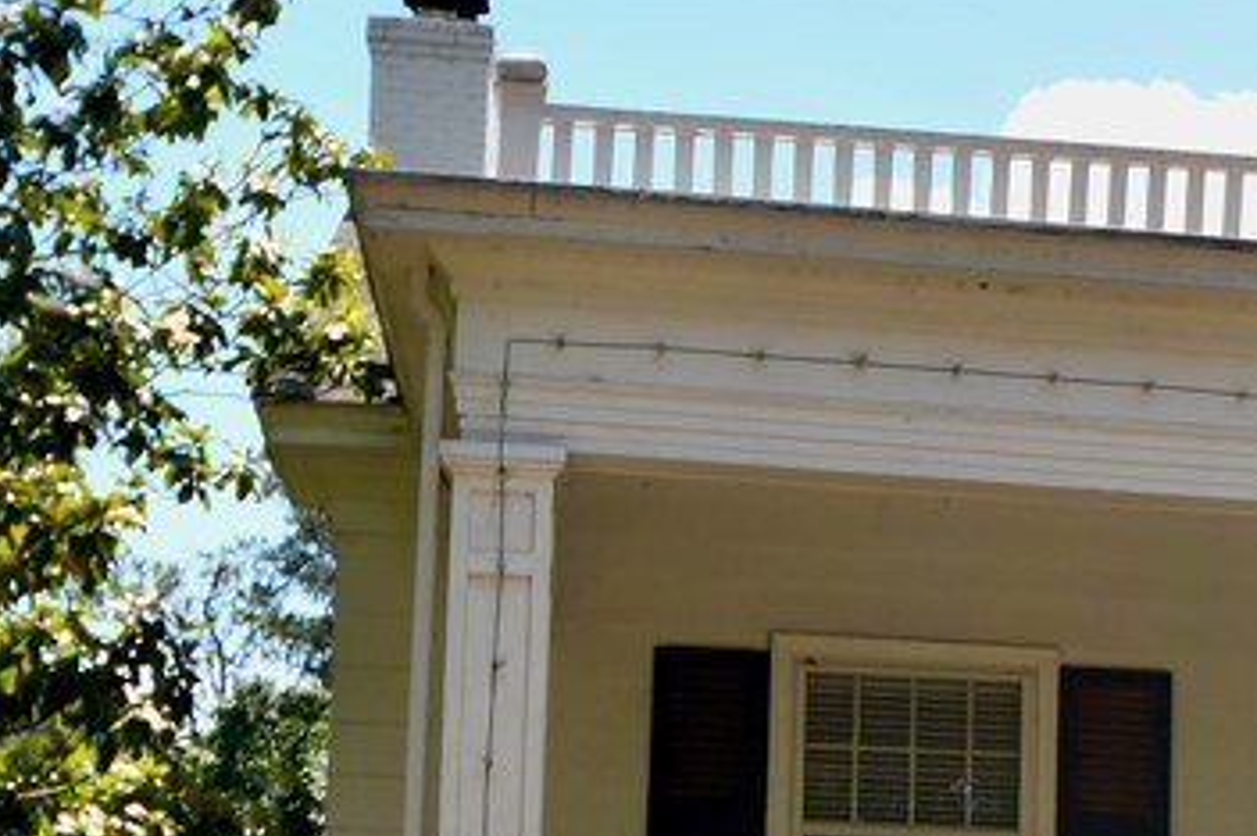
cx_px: 1907
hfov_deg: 16.7
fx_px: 3872
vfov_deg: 11.9
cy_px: 1152
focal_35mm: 111
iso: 200
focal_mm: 24
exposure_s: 1/250
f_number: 6.3
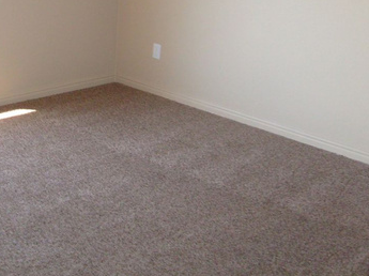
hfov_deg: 29.6
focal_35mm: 65
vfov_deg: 22.0
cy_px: 22
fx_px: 692
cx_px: 116
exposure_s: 1/45
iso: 100
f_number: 2.8
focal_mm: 5.8
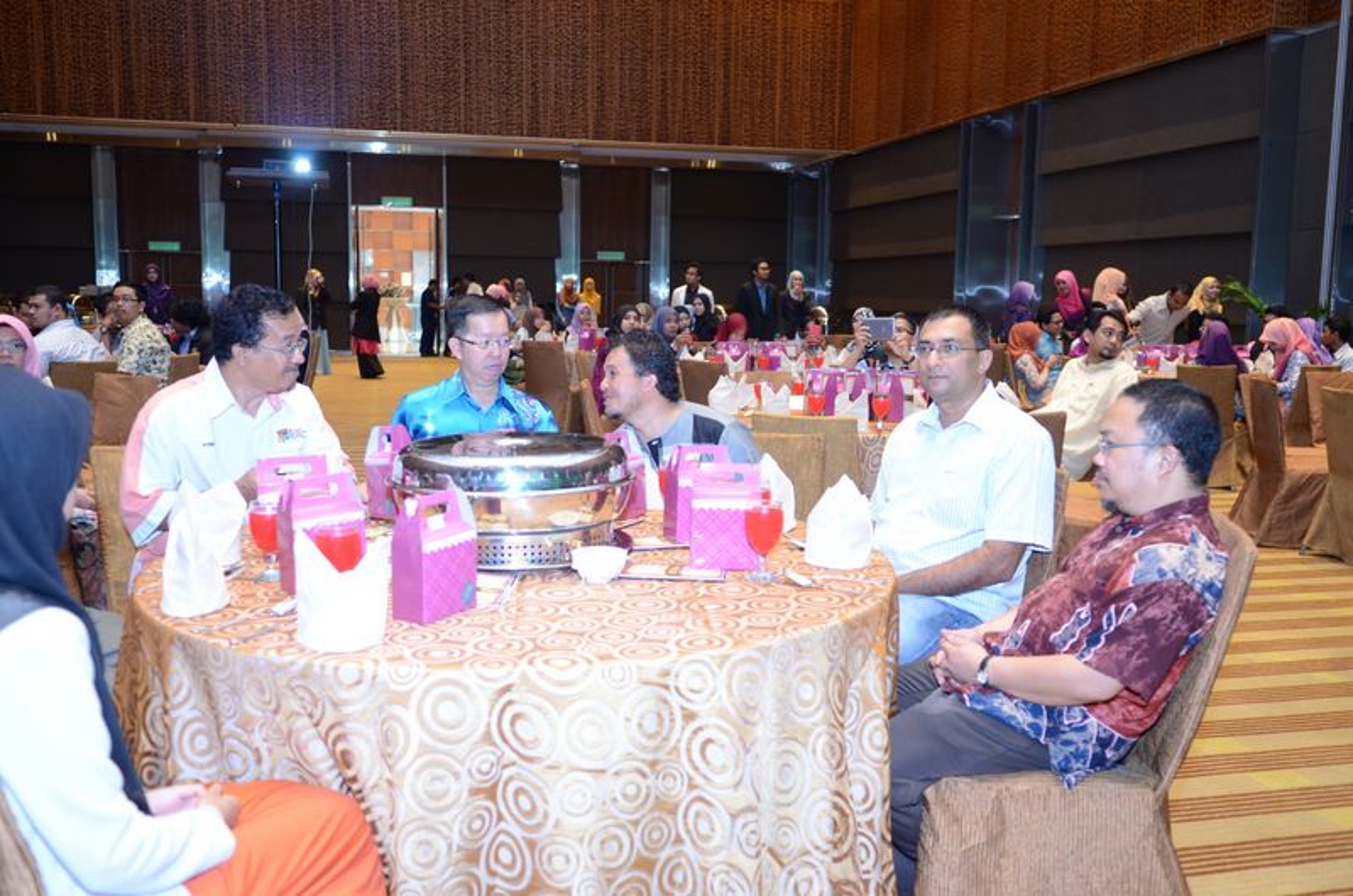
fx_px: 1238
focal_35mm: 33
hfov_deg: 57.3
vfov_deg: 39.8
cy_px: 448
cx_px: 676
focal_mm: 22
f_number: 2.8
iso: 1250
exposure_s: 1/60
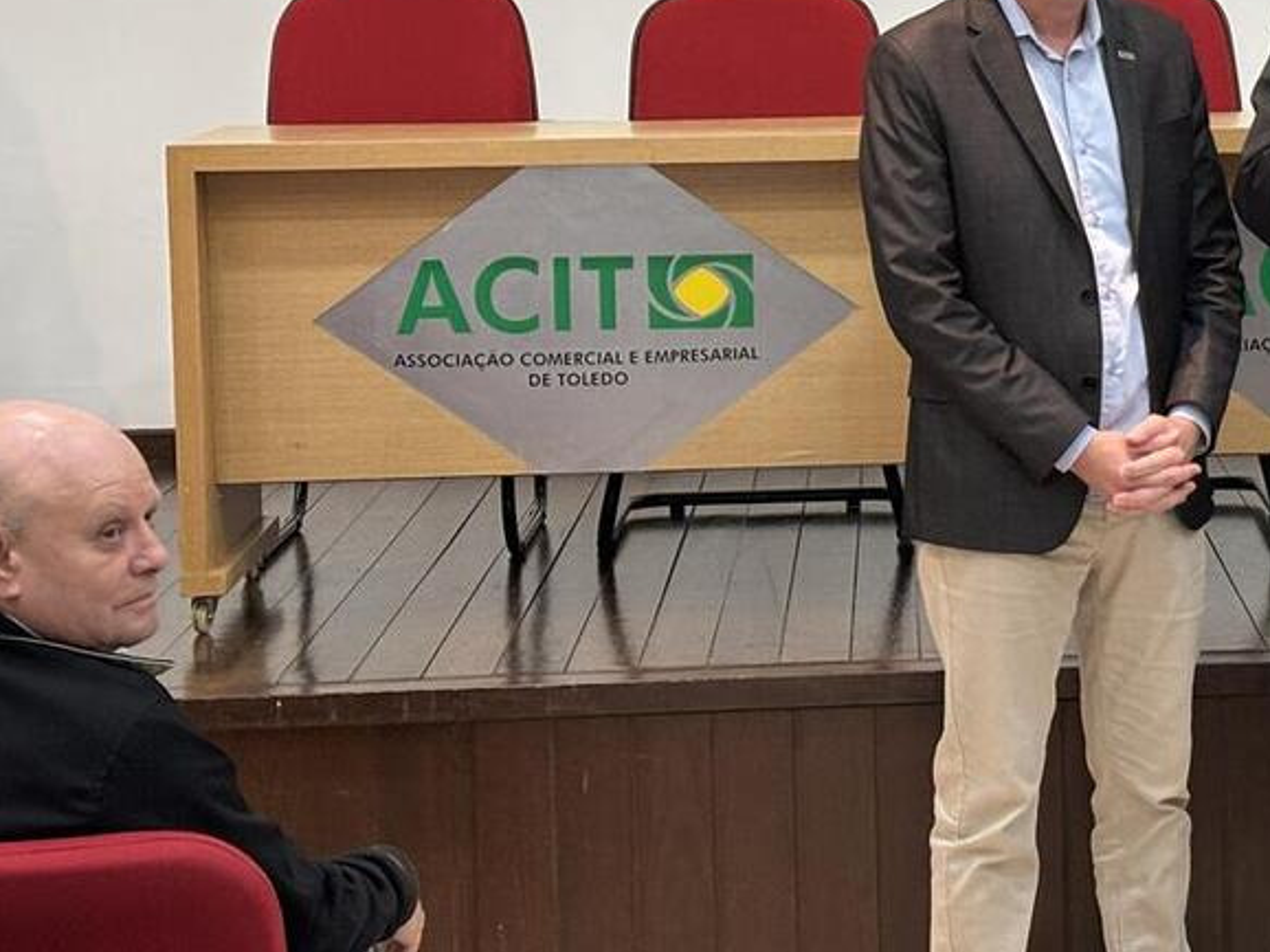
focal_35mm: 108
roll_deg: +0.4
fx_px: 3961
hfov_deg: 17.8
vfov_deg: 13.7
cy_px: 253
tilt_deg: -4.4
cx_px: 1246
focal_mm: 5.96
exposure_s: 1/40
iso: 200
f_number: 1.6
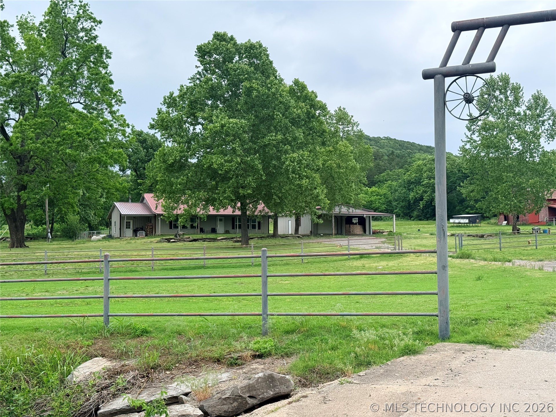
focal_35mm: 48
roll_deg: +0.3
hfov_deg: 39.7
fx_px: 771
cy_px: 208
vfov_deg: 30.3
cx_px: 278
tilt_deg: +3.8
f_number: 1.78
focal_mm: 6.76
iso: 100
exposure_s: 1/2208
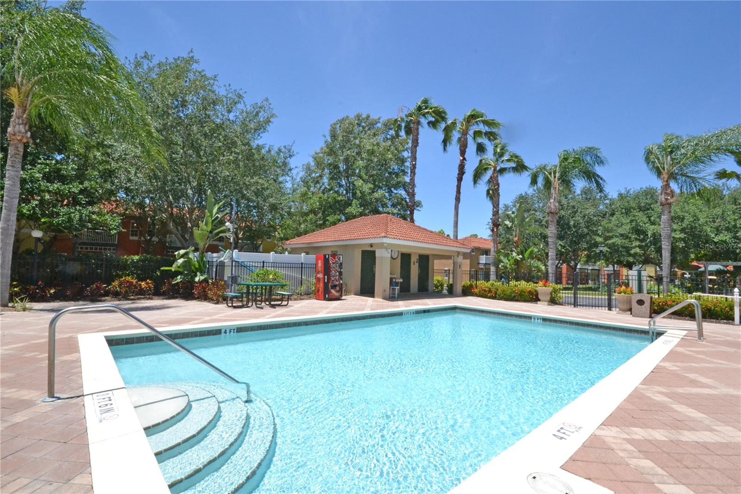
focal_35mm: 15
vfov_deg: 77.3
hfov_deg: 100.4
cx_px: 370
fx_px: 309
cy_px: 247
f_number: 22
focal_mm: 10
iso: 1600
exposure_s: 1/500
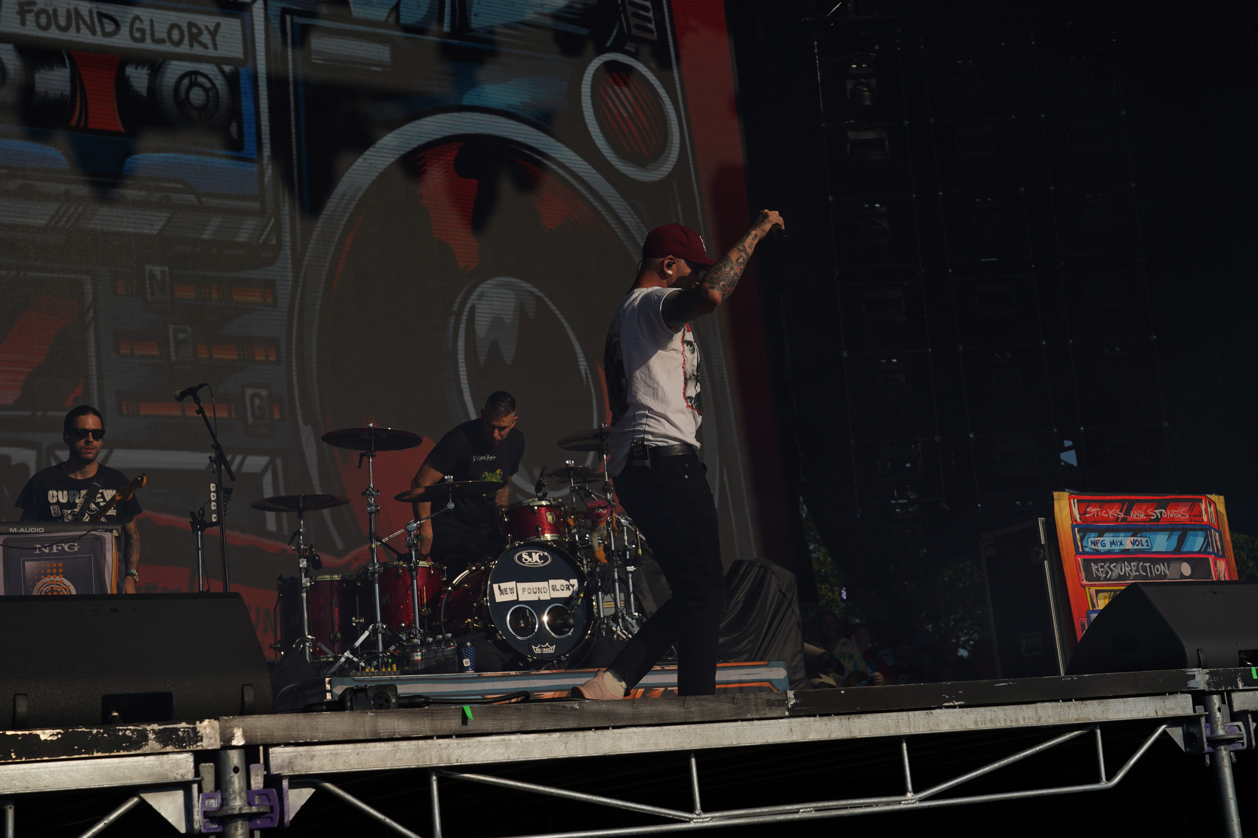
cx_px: 629
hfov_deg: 35.1
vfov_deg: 23.8
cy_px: 419
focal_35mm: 57
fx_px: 1992
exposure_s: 1/1250
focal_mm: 57
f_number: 8
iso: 100
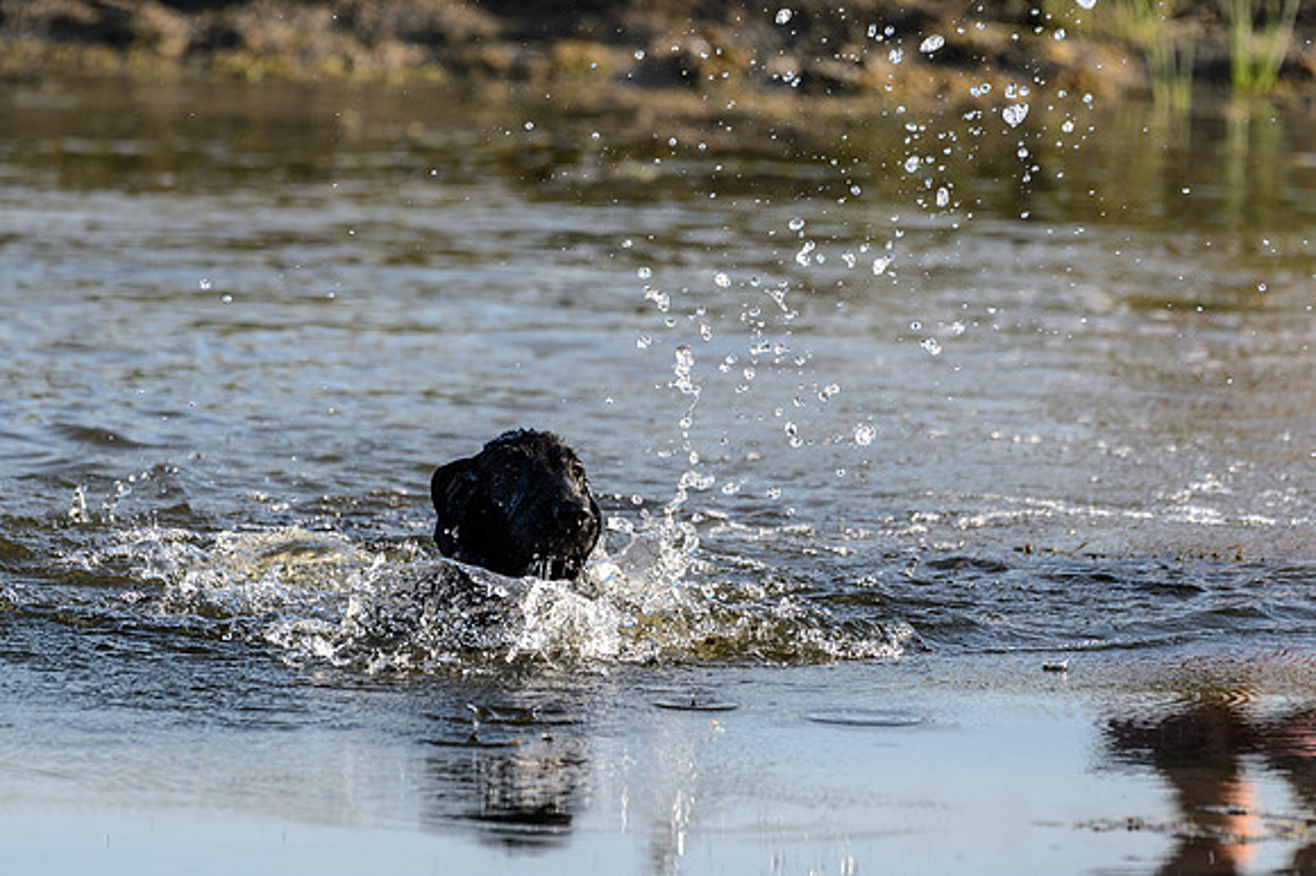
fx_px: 23259
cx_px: 555
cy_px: 558
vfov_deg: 2.2
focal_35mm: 637
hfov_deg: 3.2
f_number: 6.3
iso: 640
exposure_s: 1/1600
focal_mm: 500
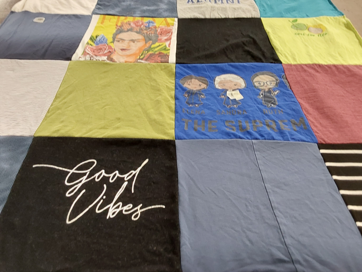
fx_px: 314
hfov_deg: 59.9
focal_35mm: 30
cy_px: 127
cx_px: 175
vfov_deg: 46.8
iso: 160
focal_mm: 2.91
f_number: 1.9
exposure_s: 1/50
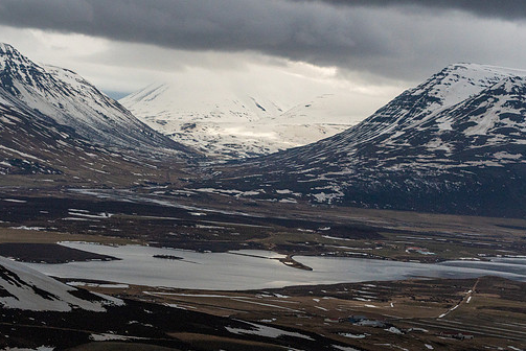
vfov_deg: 11.3
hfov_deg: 16.9
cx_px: 231
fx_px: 1769
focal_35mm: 121
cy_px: 169
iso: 800
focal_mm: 70
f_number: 10
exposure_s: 1/2500
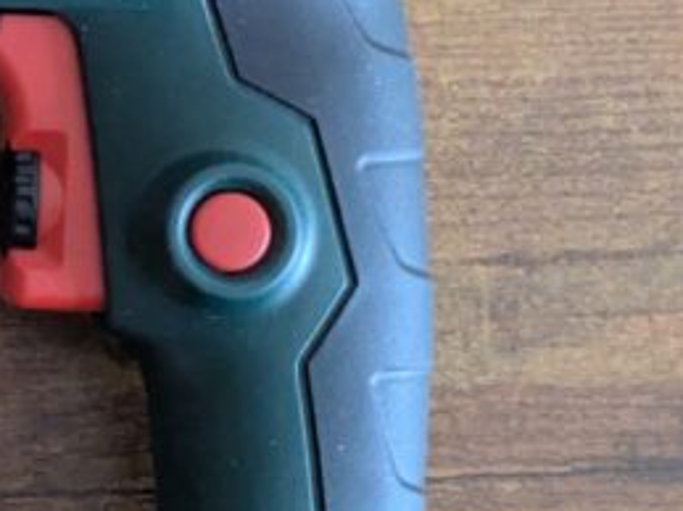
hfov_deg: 9.5
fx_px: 3984
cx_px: -322
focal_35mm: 202
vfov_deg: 7.3
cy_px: 246
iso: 823
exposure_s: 1/16.7
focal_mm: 5.43
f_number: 1.89
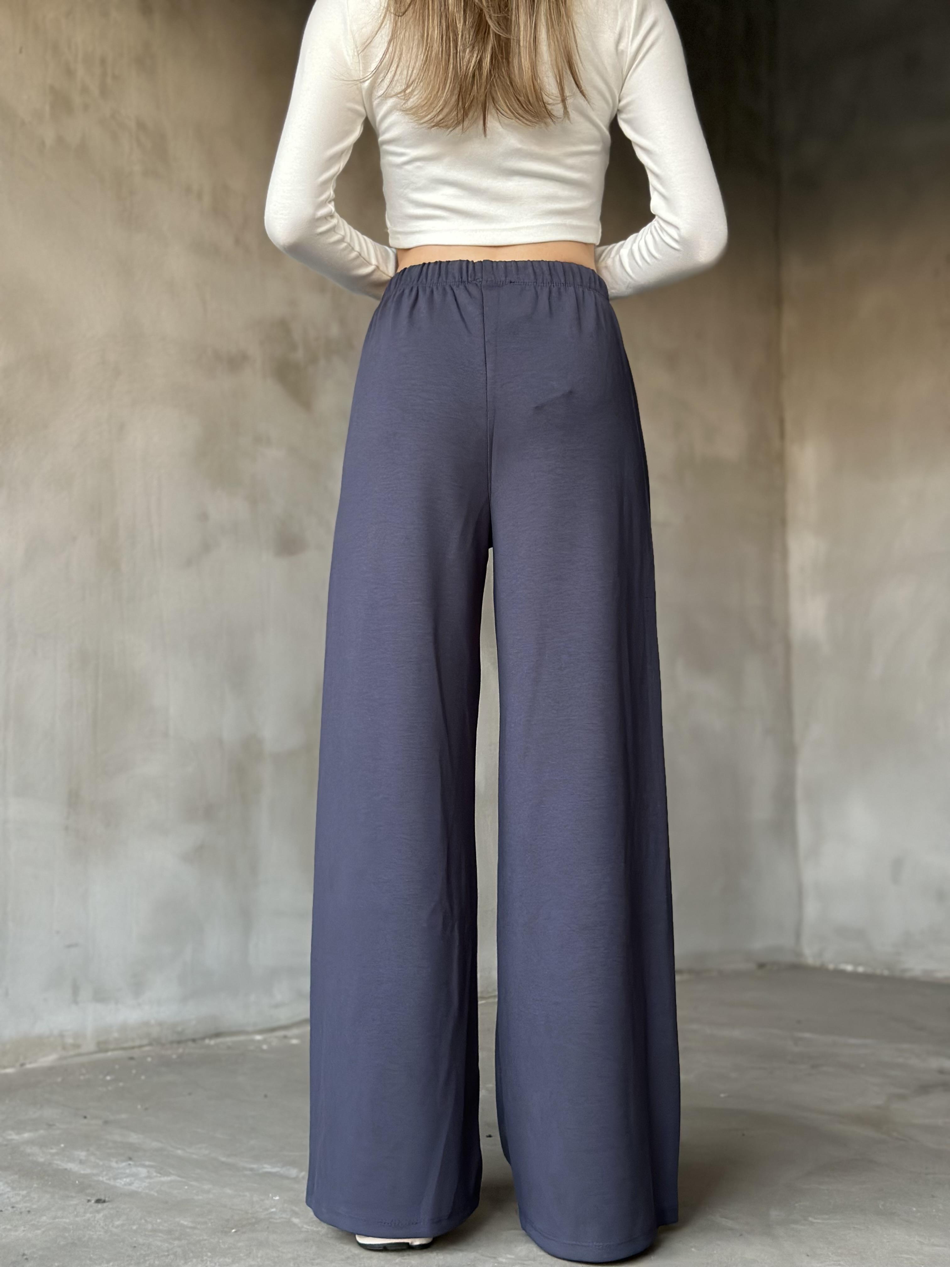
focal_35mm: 48
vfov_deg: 39.7
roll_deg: -1.1
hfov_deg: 30.3
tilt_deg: +4.0
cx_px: 475
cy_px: 634
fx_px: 1756
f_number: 1.78
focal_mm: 6.86
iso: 320
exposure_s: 1/60
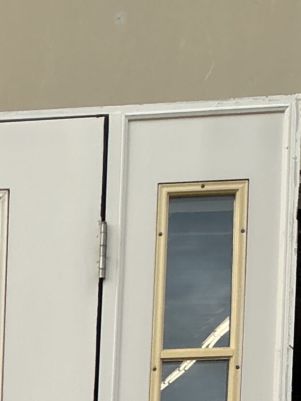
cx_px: -141
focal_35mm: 90
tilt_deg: -6.7
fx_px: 1043
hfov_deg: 15.3
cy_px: 598
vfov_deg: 19.1
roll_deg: +0.0
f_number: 1.8
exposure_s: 1/728
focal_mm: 3
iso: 25
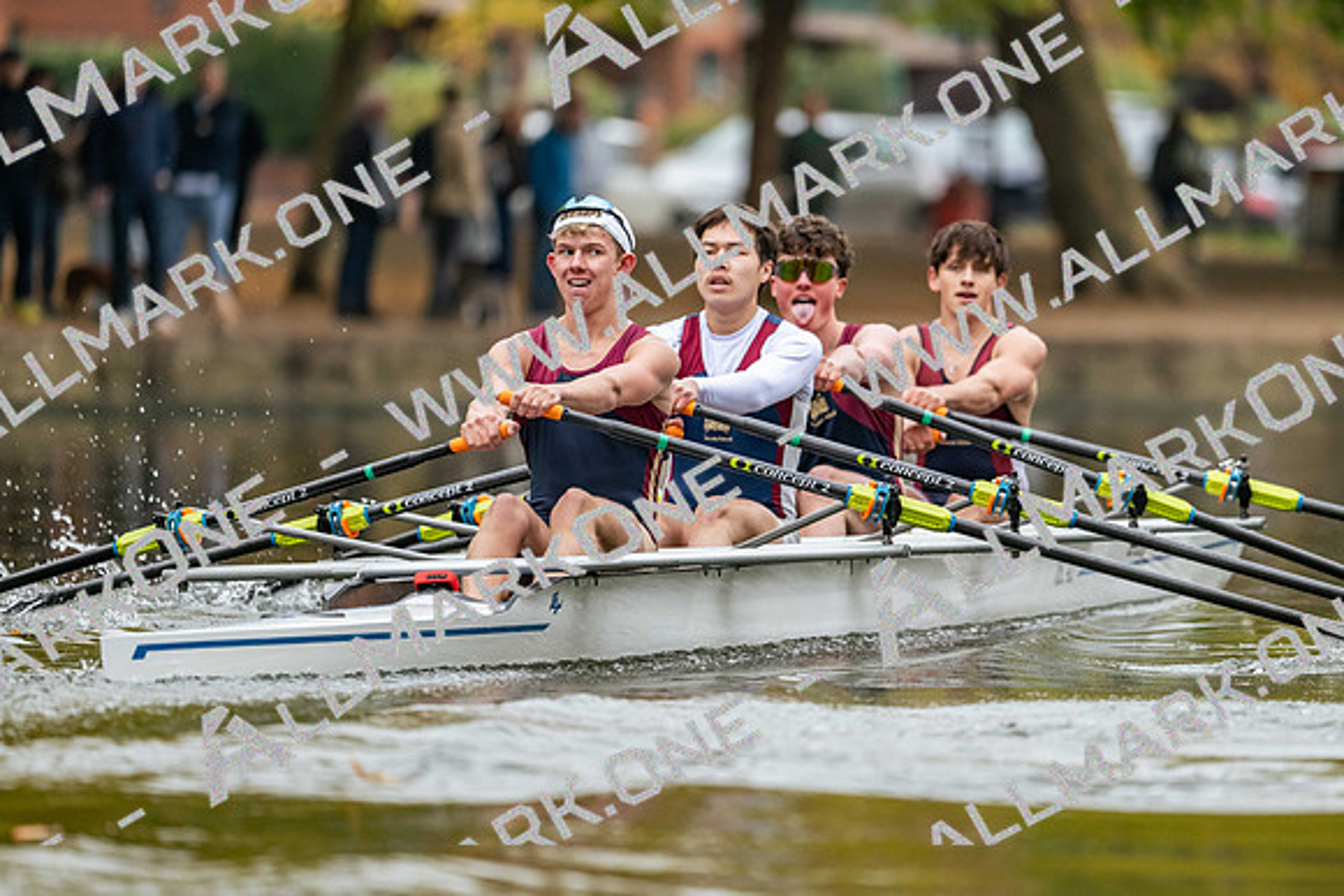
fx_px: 14936
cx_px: 672
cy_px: 448
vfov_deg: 3.4
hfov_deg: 5.2
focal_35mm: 400
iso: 2200
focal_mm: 400
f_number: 4.5
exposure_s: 1/2500
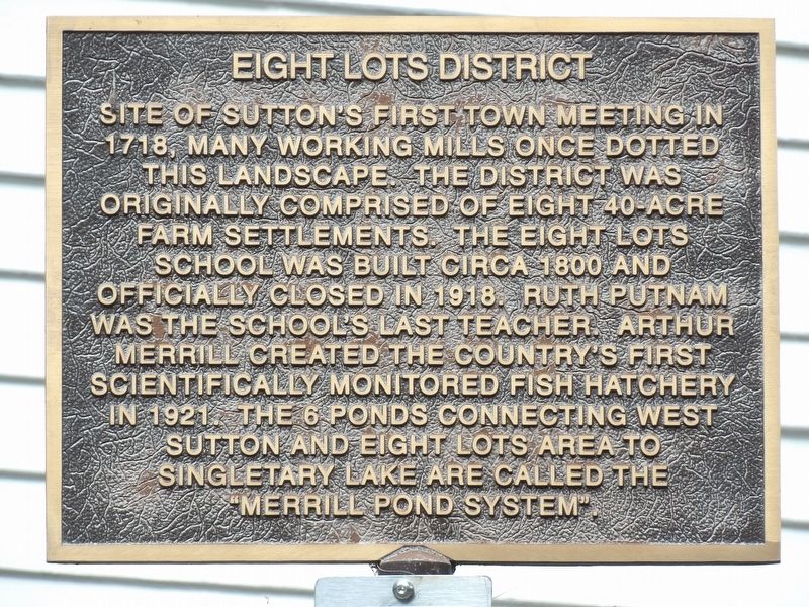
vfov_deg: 3.4
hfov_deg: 4.5
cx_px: 404
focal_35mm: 440
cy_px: 304
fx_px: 10283
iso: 170
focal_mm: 78.9
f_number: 4.2
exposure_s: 1/100
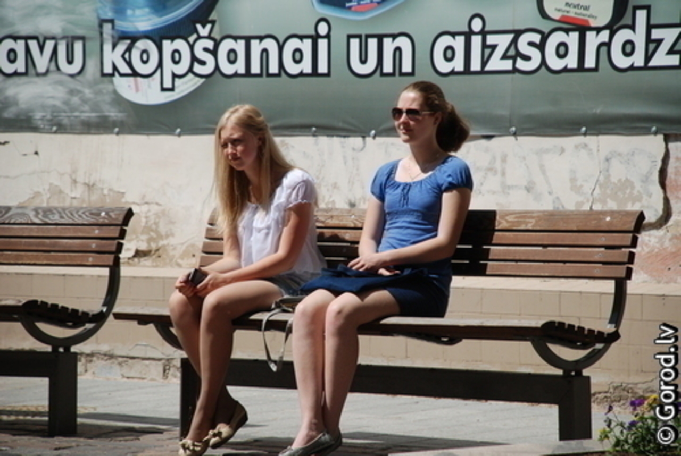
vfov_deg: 6.8
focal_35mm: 202
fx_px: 3837
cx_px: 340
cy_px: 228
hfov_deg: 10.1
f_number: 5.6
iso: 250
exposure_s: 1/1500
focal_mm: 135
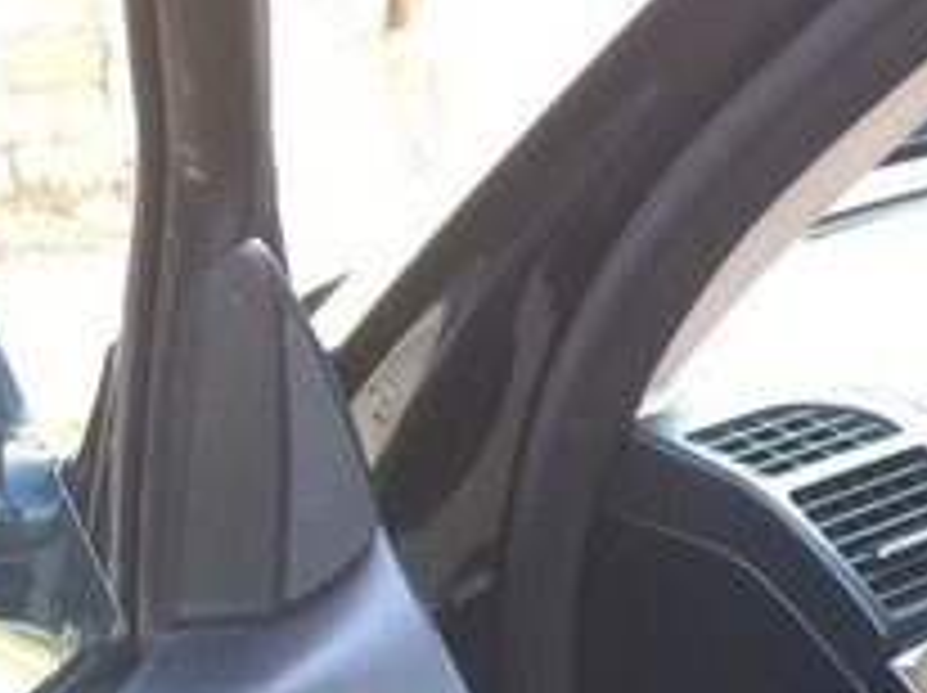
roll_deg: +1.5
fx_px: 2488
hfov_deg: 20.0
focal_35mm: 93
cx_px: 1062
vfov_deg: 15.2
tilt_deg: -22.6
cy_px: 884
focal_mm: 4.15
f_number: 2.2
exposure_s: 1/33
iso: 50
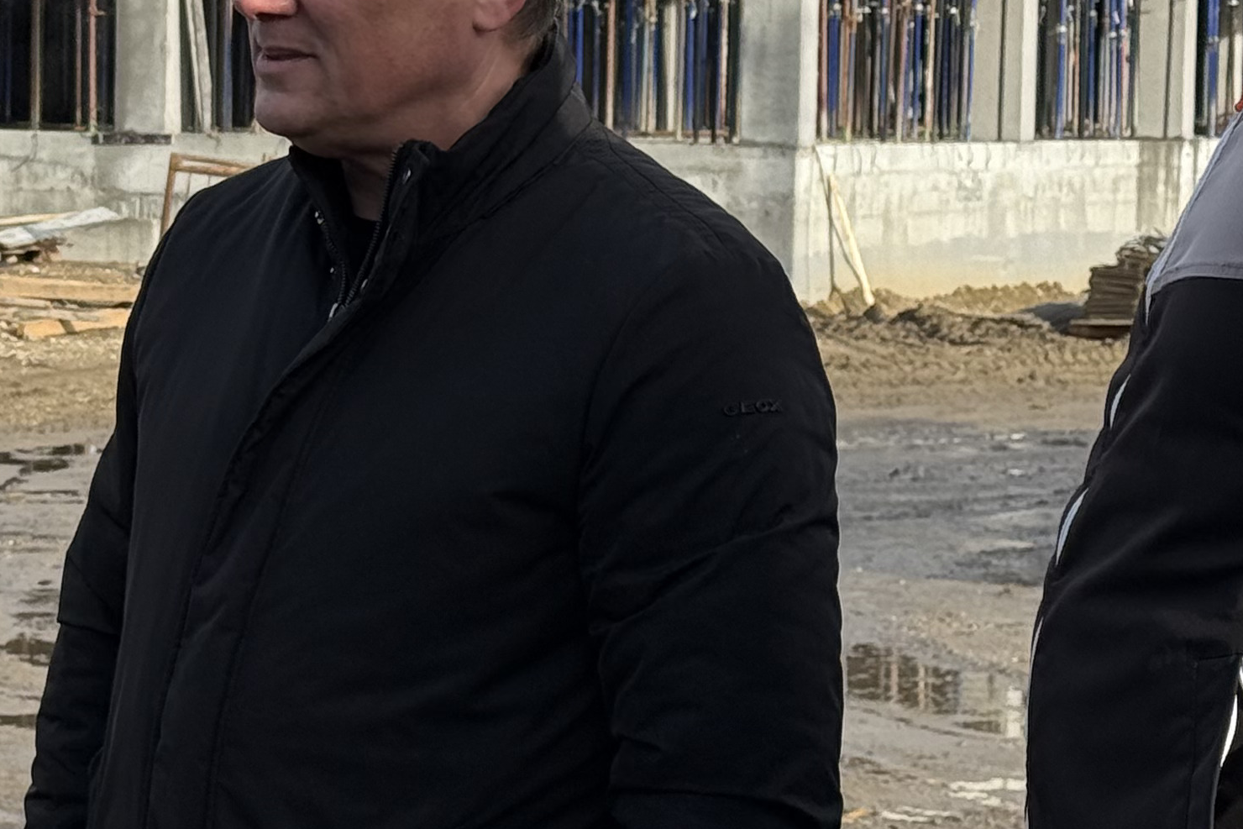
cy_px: 267
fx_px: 4696
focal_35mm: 136
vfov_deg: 10.1
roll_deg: -0.9
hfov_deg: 14.9
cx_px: 97
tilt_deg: -1.4
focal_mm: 6.76
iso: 64
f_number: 1.78
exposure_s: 1/2667
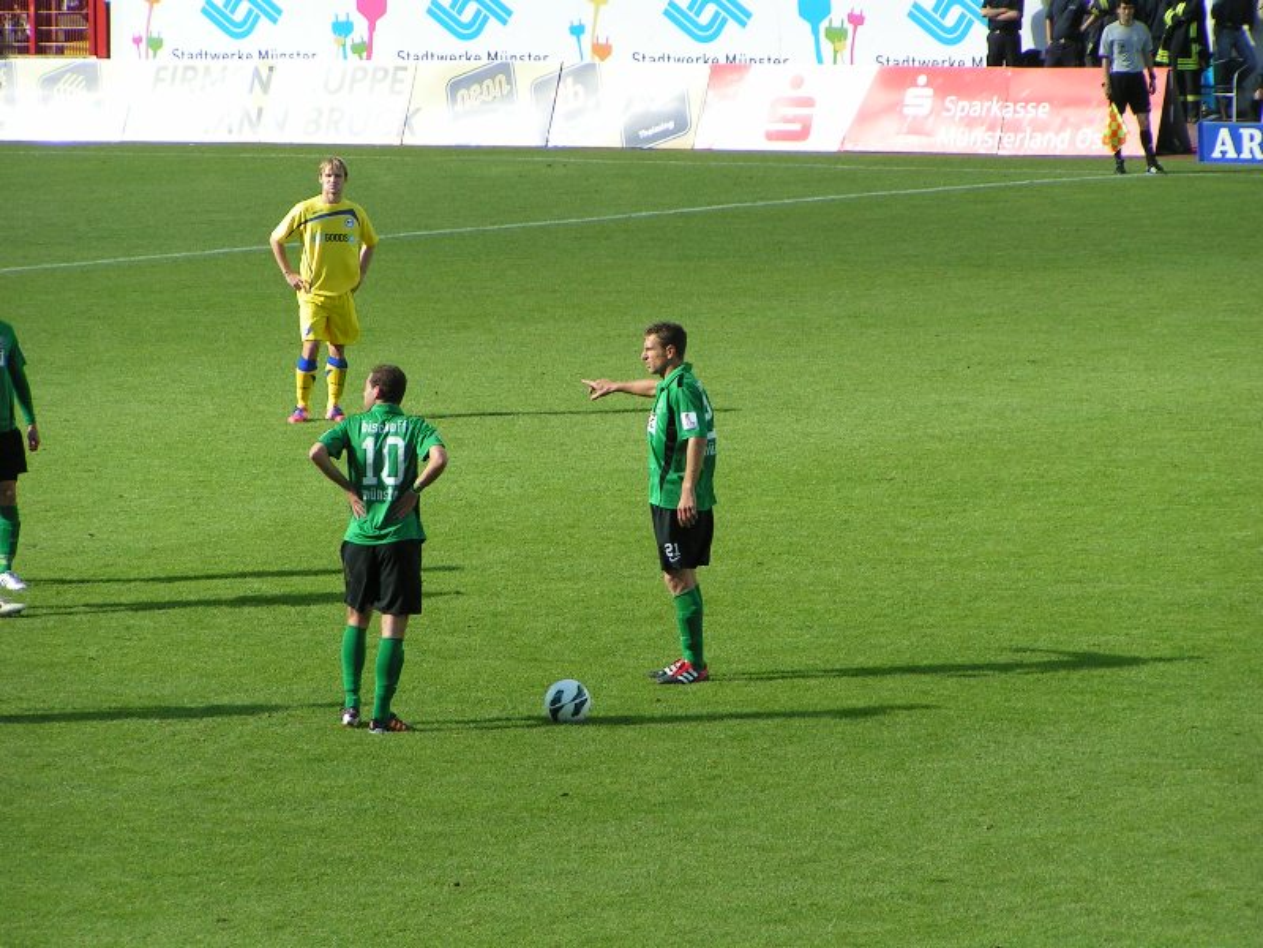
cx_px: 632
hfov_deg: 7.6
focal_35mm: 259
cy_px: 474
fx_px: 9450
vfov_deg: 5.7
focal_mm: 39.6
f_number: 4.5
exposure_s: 1/400
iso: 50
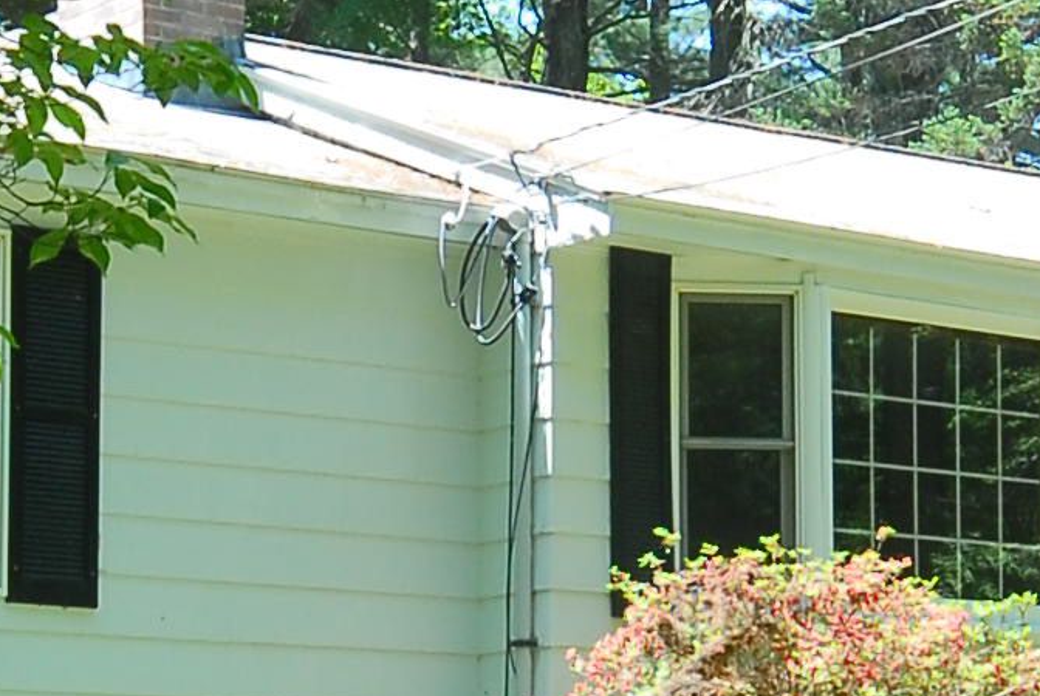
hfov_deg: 16.9
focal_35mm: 121
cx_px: 509
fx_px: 3500
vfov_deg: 11.3
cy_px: 691
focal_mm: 14
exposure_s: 1/100
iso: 200
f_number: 6.3
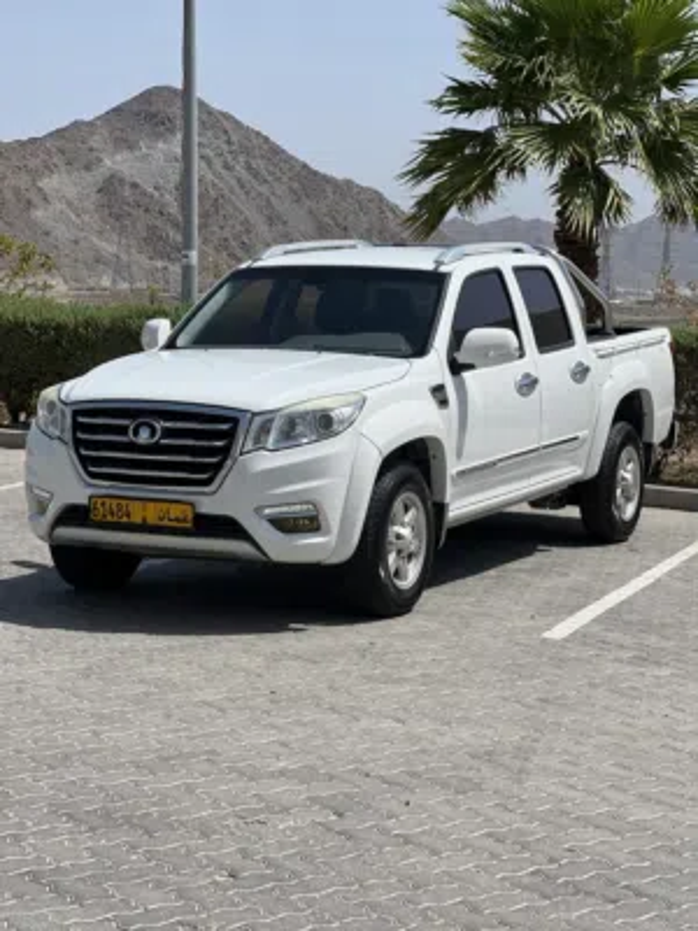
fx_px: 2070
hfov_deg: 19.1
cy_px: 466
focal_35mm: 77
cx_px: 349
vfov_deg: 25.3
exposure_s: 1/1277
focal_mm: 9
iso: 32
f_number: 2.8
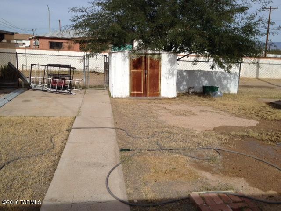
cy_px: 106
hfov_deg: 52.6
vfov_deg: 40.7
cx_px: 140
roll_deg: -1.8
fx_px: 284
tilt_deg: -17.9
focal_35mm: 35
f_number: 2.4
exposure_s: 1/3067
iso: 50
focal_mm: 4.28
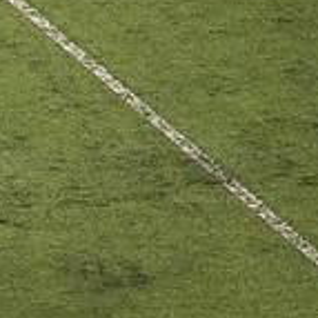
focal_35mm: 1034
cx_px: -320
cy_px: 327
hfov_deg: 1.7
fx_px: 10747
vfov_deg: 1.7
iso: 6400
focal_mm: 300
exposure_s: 1/2500
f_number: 2.8
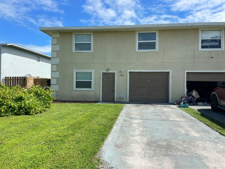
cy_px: 84
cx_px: 112
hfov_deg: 67.3
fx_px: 169
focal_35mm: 26
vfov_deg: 53.1
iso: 32
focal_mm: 4.2
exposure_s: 1/3401
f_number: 1.6
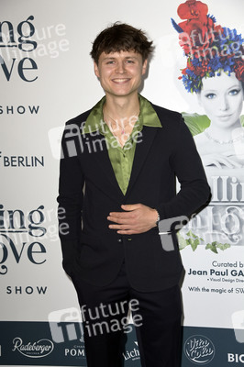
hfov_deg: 16.6
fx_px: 835
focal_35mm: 82
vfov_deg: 24.8
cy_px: 184
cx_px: 122
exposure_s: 1/250
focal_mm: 82
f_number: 6.3
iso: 640
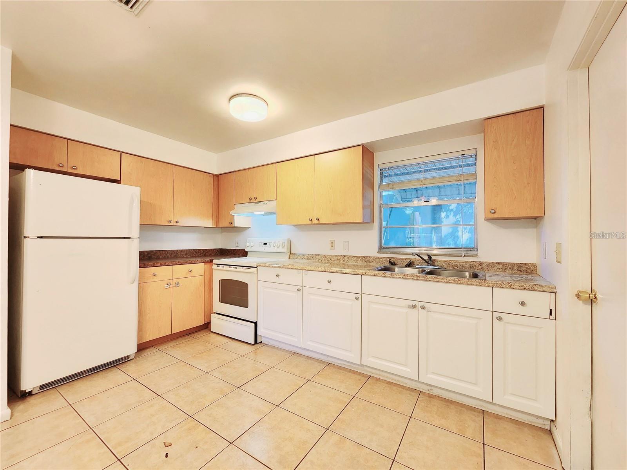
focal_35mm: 13
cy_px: 235
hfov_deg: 106.2
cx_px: 314
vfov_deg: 89.9
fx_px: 235
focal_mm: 2.2
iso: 250
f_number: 2.2
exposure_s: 1/60.2
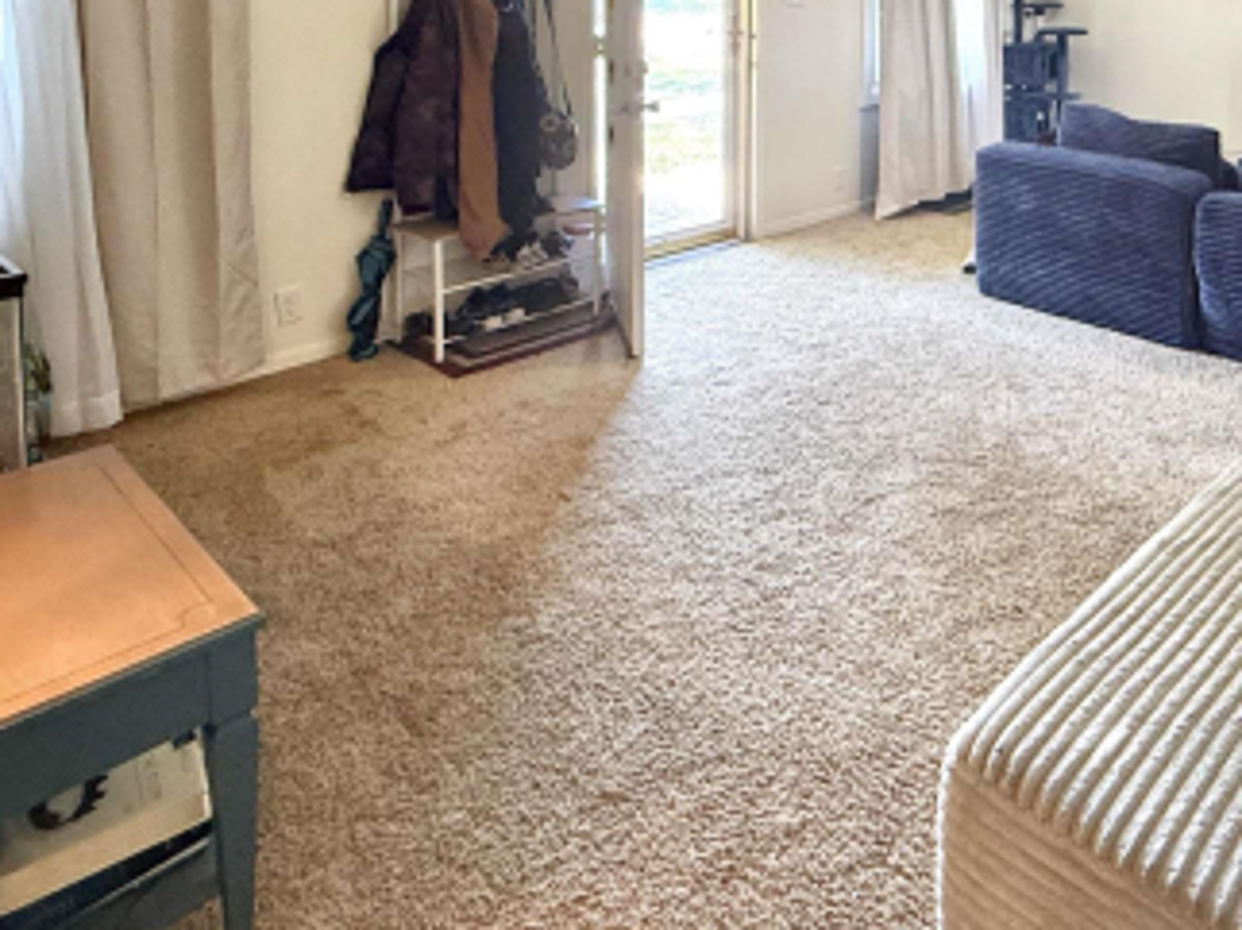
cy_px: 62
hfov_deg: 59.2
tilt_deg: -5.1
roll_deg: -1.2
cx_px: 893
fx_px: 1040
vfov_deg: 43.2
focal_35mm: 29
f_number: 2.2
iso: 320
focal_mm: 2.22
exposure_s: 1/81
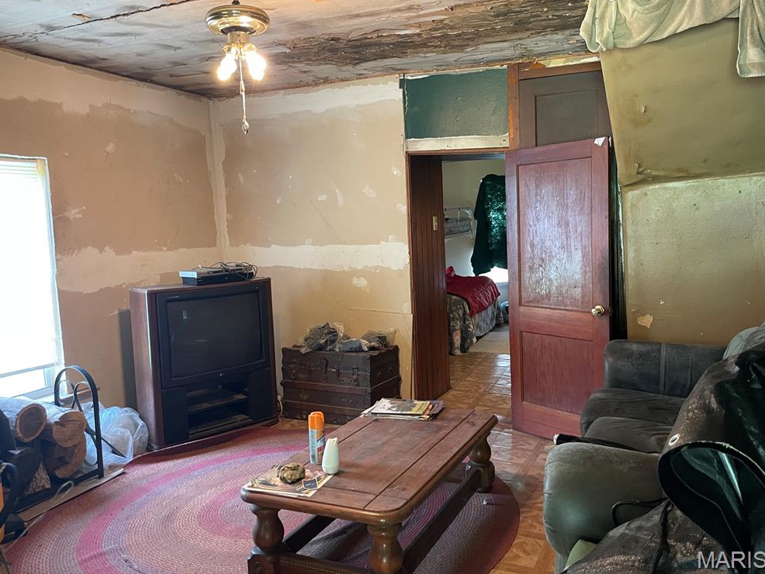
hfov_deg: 65.3
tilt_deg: -3.4
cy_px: 278
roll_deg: +3.9
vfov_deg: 51.4
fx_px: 597
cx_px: 378
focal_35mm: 27
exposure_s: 1/60
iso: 400
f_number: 1.6
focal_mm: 4.2
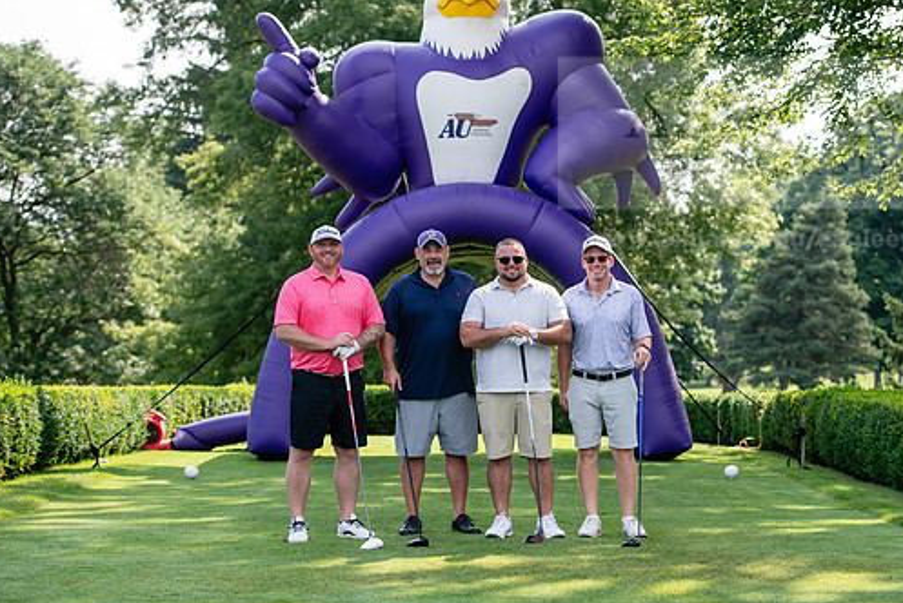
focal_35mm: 91
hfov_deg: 22.4
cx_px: 503
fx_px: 2284
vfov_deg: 15.0
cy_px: 277
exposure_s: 1/640
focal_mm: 78
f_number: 3.5
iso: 125
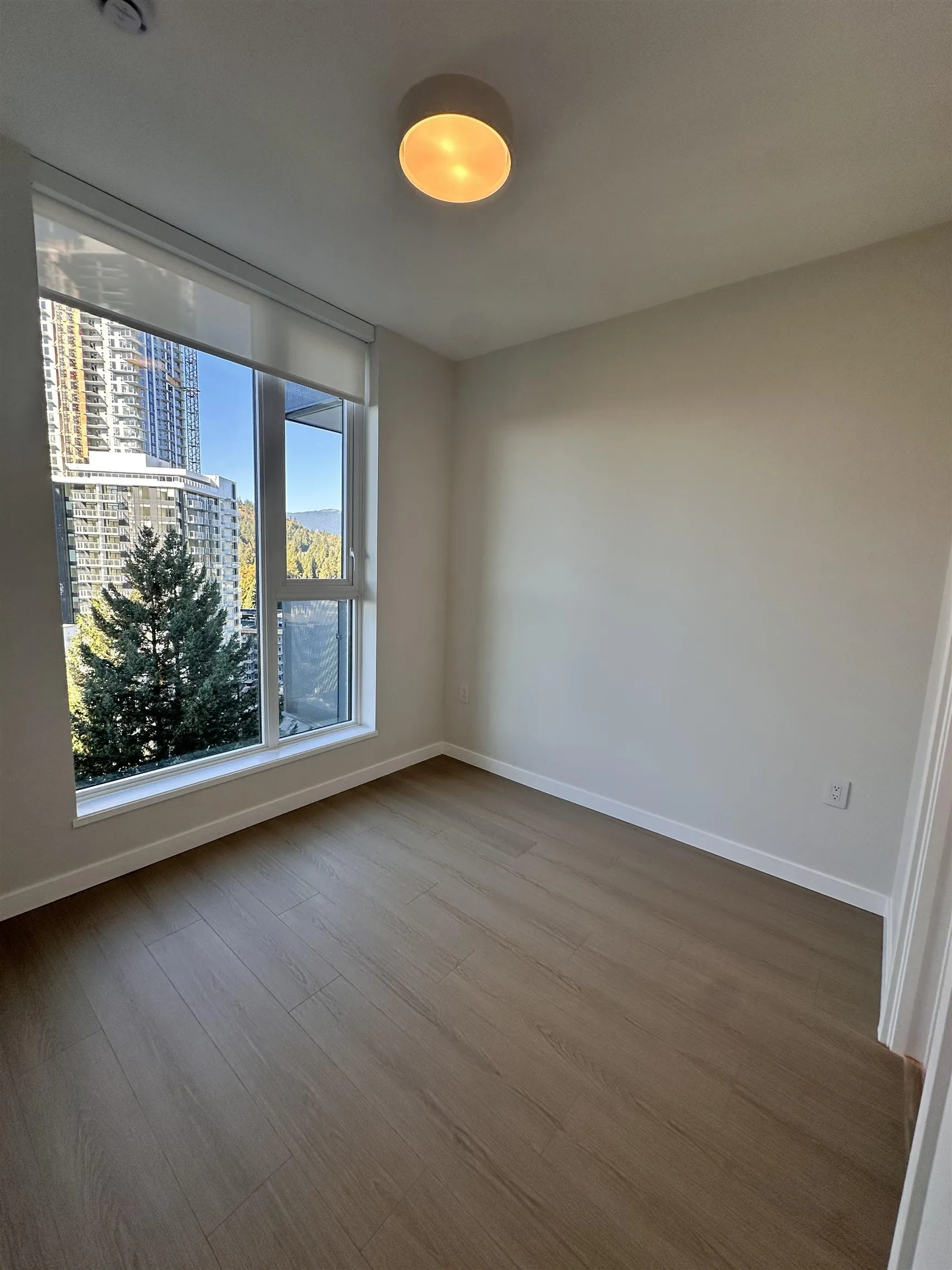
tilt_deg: -9.0
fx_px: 513
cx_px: 476
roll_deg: -2.8
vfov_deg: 102.1
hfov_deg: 85.7
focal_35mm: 14
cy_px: 635
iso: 50
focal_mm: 2.22
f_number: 2.2
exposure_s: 1/209
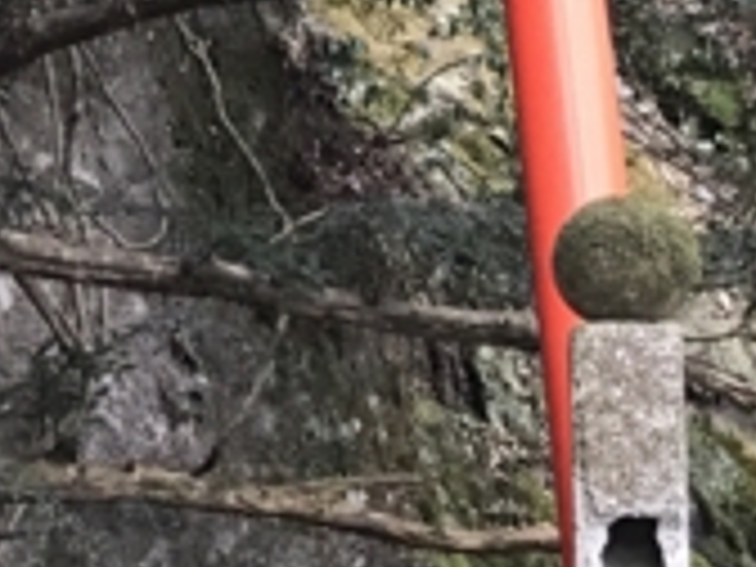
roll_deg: +0.2
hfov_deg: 11.3
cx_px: -230
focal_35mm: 171
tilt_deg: +22.7
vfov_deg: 8.5
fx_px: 3735
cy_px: -230
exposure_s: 1/40
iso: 25
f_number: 1.8
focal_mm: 3.99
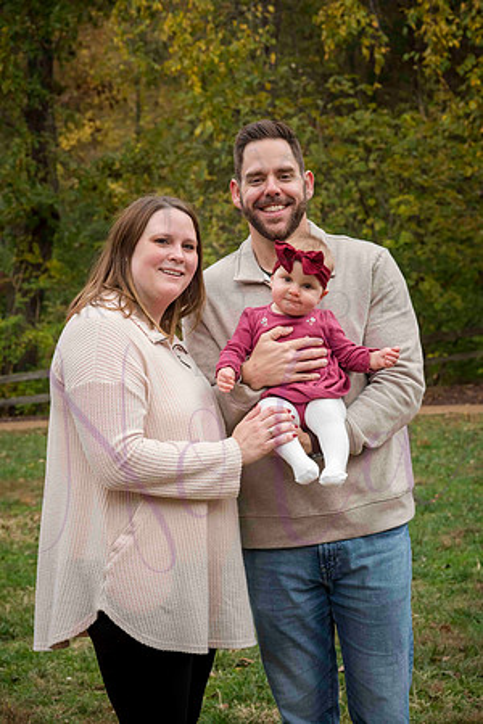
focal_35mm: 85
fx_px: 1710
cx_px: 242
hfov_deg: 16.1
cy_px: 362
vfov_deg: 23.9
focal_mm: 85
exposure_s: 1/400
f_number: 9
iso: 800
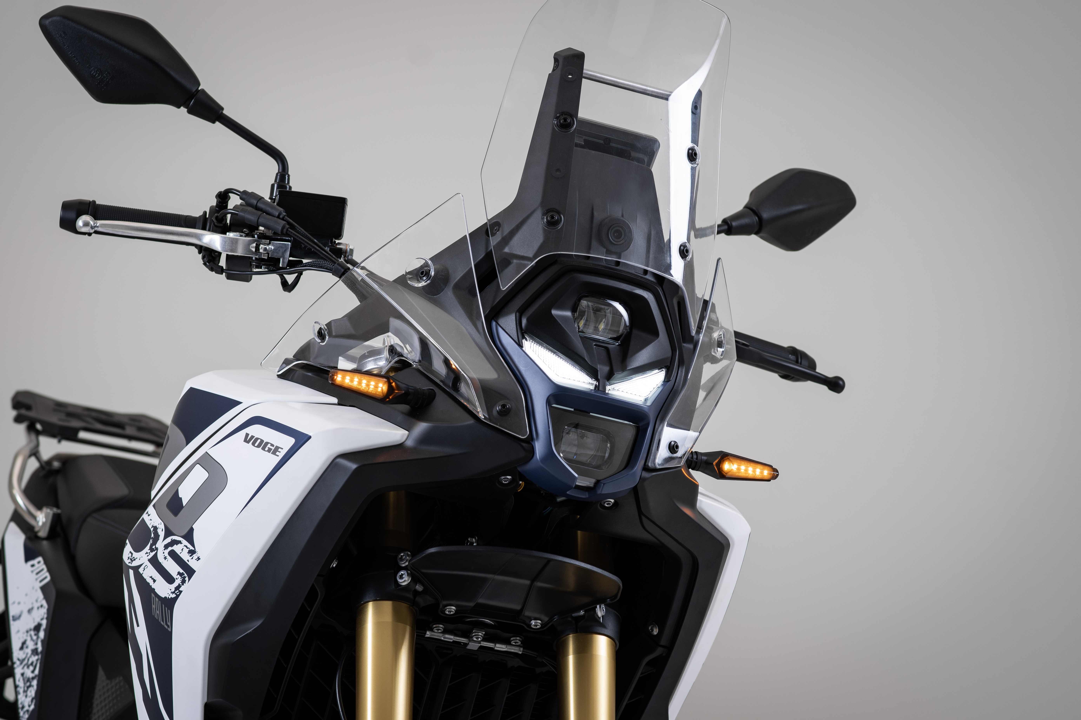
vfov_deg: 10.8
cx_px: 540
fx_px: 3813
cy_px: 360
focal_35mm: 127
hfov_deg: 16.1
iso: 100
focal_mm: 85
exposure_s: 1/50
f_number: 5
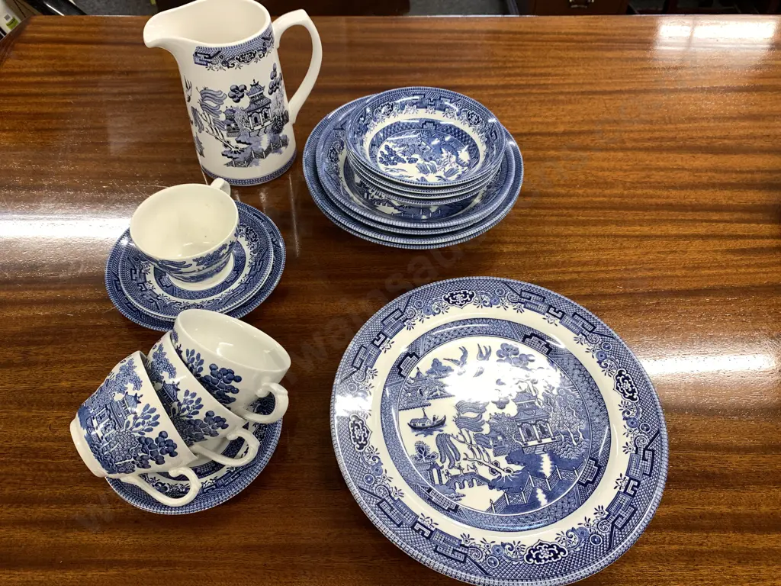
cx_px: 390
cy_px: 293
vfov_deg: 53.1
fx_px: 587
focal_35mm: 26
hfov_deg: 67.3
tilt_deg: -53.4
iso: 80
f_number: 1.8
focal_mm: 4.25
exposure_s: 1/100
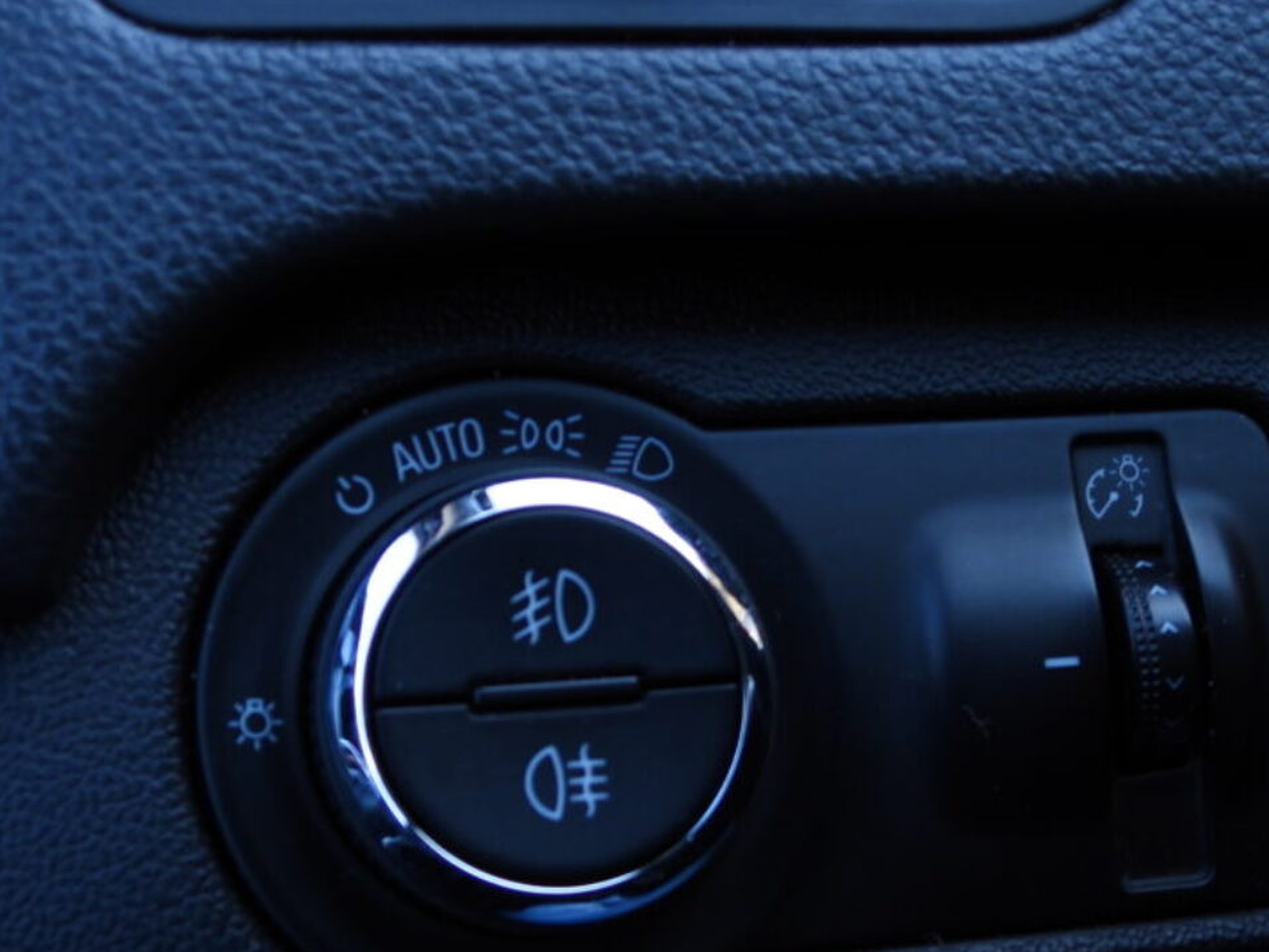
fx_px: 2163
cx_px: 661
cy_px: 618
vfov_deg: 24.7
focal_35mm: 59
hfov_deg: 32.7
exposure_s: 1/40
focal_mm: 6.3
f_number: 3.2
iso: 100
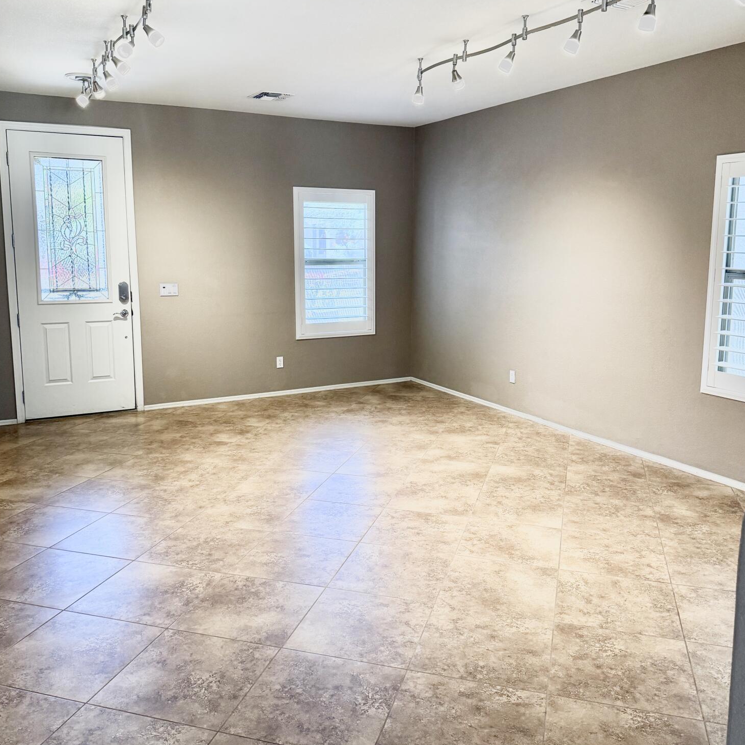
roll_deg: -0.6
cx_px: 374
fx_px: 706
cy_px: 348
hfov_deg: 55.6
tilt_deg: -7.7
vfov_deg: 55.6
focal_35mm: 29
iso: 320
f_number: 1.78
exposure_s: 1/120
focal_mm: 6.76
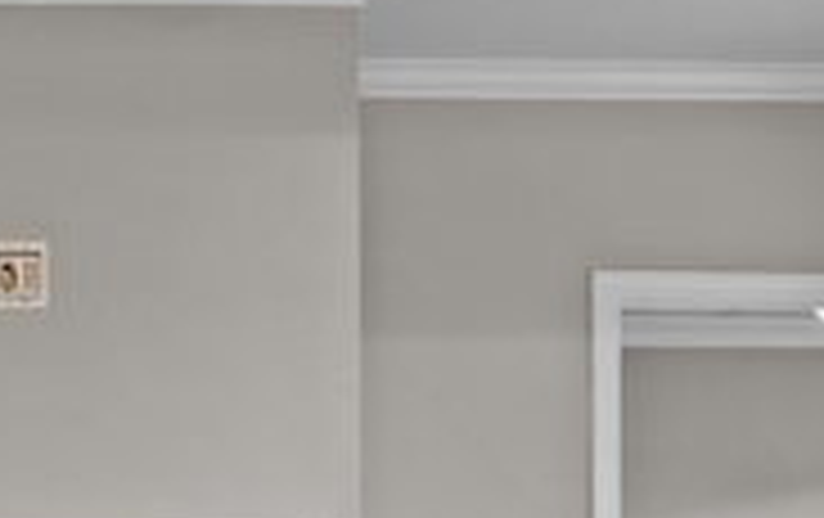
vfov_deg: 21.9
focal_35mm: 56
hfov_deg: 33.3
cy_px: 581
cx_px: 7
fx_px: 1260
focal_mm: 14
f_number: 8
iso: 160
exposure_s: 1
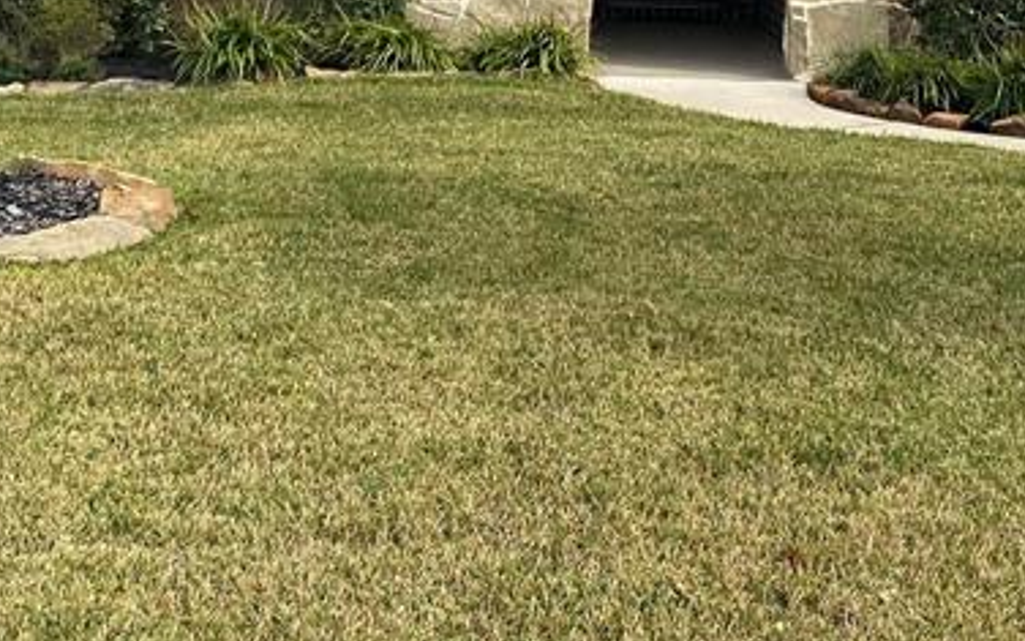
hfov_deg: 27.4
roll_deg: -1.1
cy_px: -379
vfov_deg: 15.7
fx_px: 2095
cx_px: 611
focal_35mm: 75
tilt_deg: +7.8
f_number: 1.8
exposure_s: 1/2967
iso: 32
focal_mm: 4.25
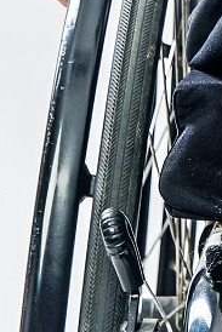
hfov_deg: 4.1
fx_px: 3030
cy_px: -504
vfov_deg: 6.0
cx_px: 565
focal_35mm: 328
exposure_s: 1/125
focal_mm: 60
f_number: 9
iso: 125
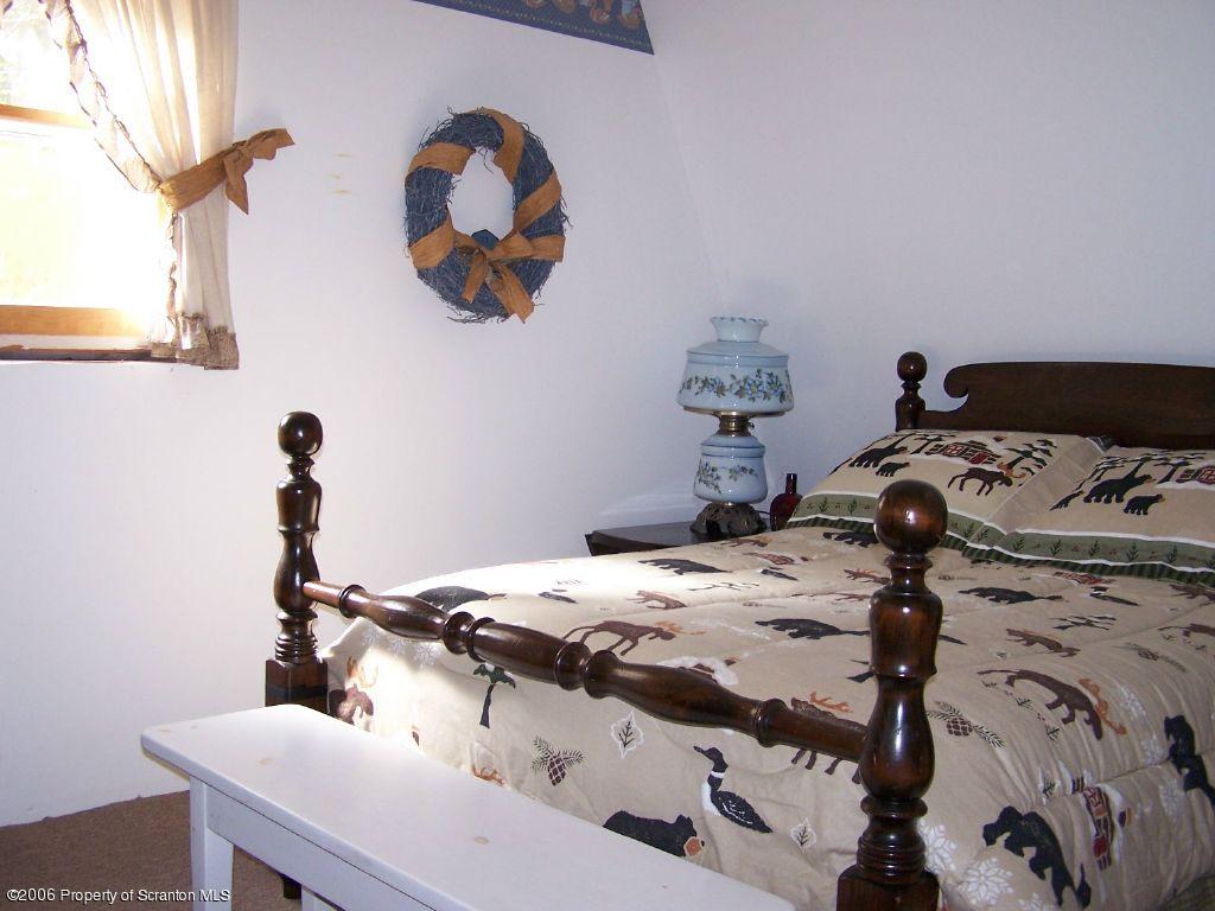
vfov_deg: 37.7
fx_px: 1334
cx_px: 608
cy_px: 456
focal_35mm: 38
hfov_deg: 49.0
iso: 140
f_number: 2.8
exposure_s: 1/60
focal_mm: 6.3
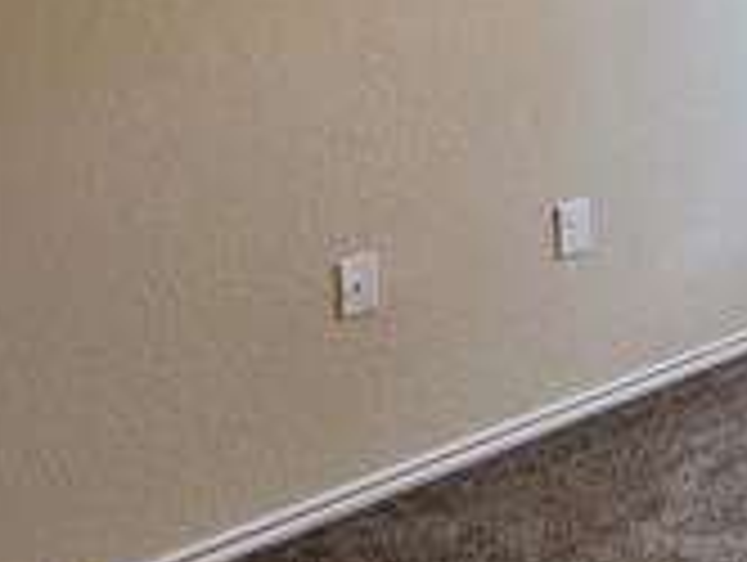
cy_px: -90
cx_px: 828
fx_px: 1081
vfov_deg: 26.4
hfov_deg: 33.2
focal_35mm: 50
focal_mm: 2.2
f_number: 2.2
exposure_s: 1/60
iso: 400
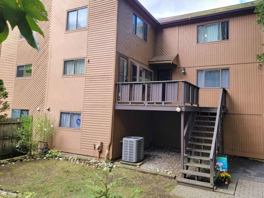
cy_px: 88
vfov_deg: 51.3
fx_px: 206
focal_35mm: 27
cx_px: 143
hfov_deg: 65.2
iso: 50
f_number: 1.8
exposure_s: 1/120
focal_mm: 6.7
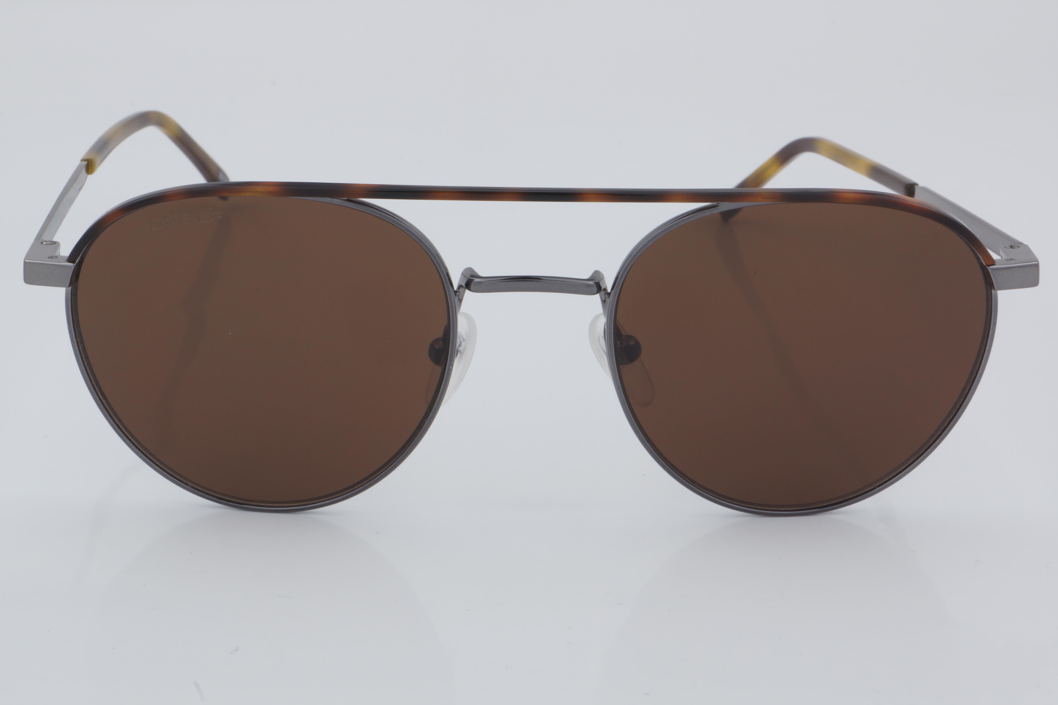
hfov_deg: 24.6
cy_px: 352
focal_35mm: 82
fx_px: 2424
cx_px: 529
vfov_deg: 16.6
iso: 100
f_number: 32
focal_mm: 55
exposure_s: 1/4
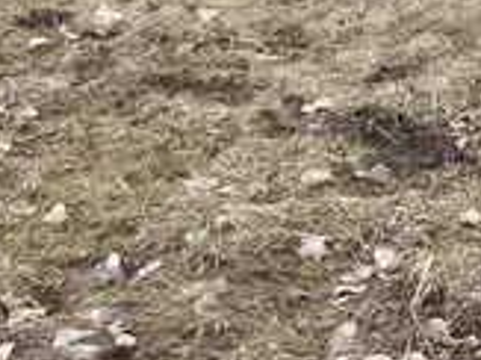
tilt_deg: -6.5
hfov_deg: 17.1
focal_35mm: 98
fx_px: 1361
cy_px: -180
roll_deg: +2.4
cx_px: 820
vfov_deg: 14.1
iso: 32
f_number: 1.6
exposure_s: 1/284
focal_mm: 5.1
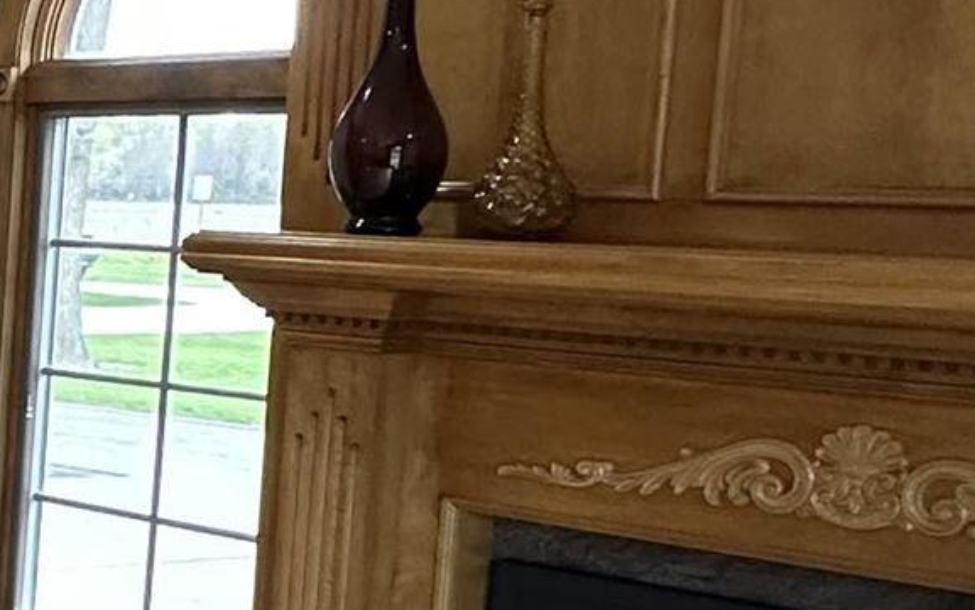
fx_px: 2100
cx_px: -842
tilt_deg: -4.9
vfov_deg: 16.5
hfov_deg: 19.0
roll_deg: -1.0
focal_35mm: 79
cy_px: 380
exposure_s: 1/60
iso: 200
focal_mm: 2.22
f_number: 2.2
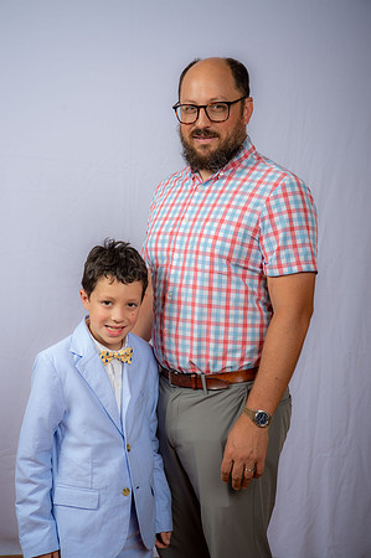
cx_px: 186
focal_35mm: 65
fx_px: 1007
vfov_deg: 31.0
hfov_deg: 20.9
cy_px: 279
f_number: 6.3
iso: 250
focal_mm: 65
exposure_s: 1/160
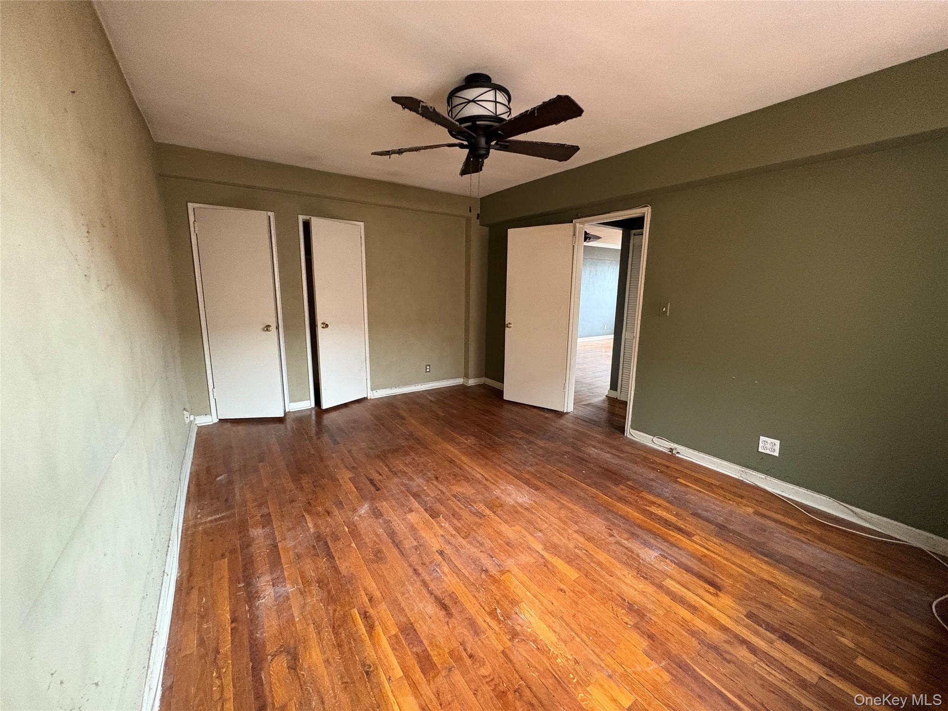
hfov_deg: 102.1
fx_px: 383
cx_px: 474
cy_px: 356
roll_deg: -1.0
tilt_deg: -10.0
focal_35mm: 14
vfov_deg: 85.7
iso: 800
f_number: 2.2
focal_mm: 2.22
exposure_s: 1/60
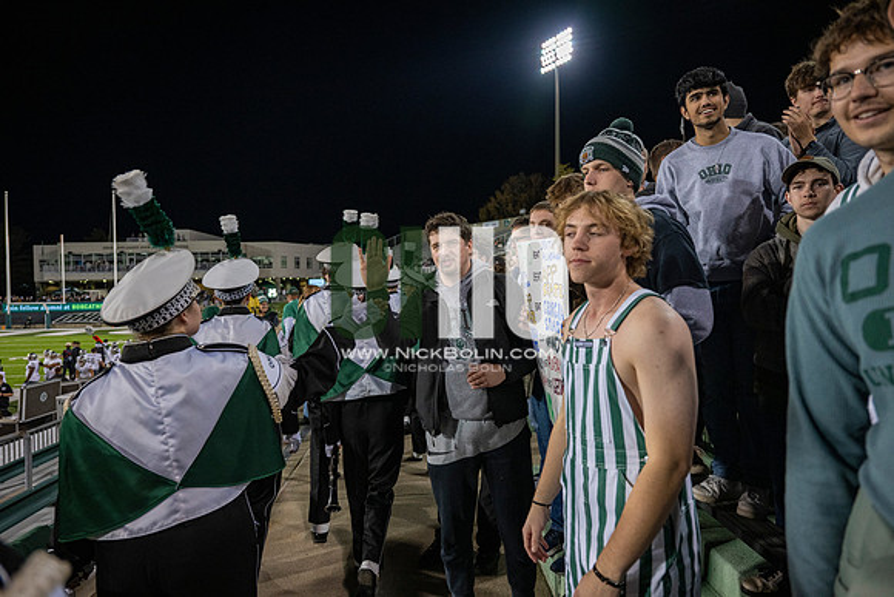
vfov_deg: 53.2
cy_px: 298
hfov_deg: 73.7
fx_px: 596
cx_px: 447
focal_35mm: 24
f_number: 3.2
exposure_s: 1/500
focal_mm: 24
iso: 1250
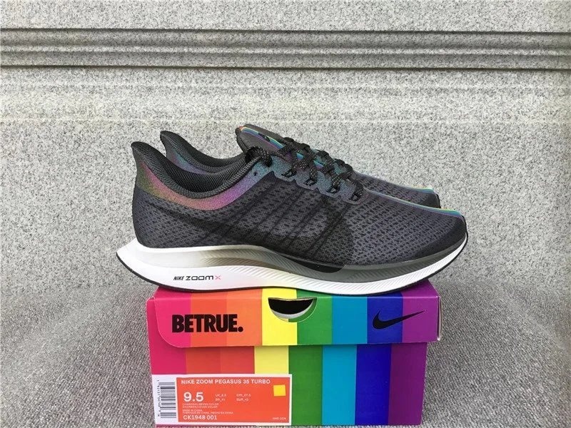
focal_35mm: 31
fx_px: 511
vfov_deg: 45.4
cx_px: 286
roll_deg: +0.1
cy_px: 214
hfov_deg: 58.4
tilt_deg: -15.2
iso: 32
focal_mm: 3.3
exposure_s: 1/100
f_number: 2.4
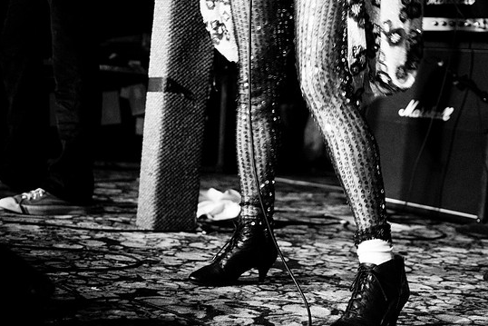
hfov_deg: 28.4
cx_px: 259
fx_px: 963
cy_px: 166
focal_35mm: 71
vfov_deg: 19.2
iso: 1000
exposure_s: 1/30
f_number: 2.8
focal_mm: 44
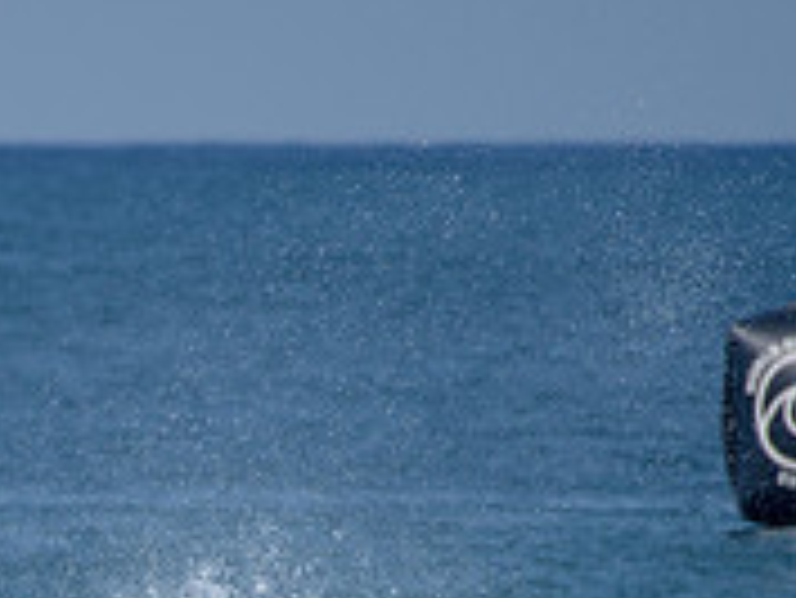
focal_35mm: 1574
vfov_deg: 0.9
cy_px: 780
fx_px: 36219
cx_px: -31
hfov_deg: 1.3
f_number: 6.3
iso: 250
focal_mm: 500
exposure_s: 1/2500
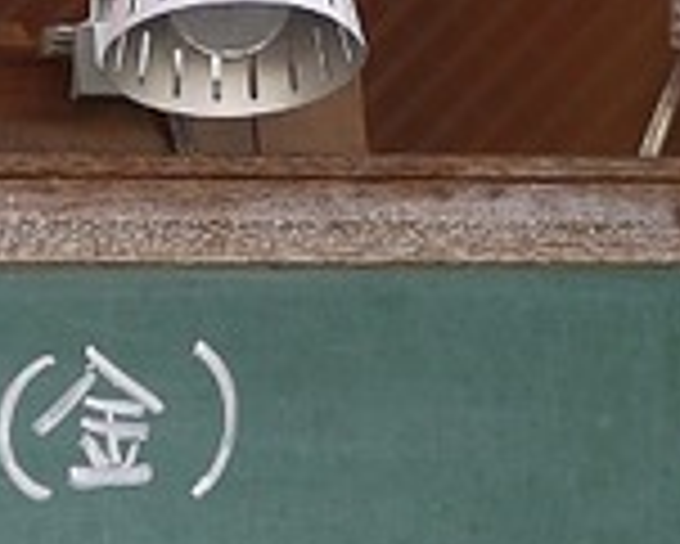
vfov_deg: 9.5
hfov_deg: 11.9
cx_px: -315
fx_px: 3121
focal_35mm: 155
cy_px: 1007
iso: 100
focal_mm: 20
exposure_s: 1/320
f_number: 1.7
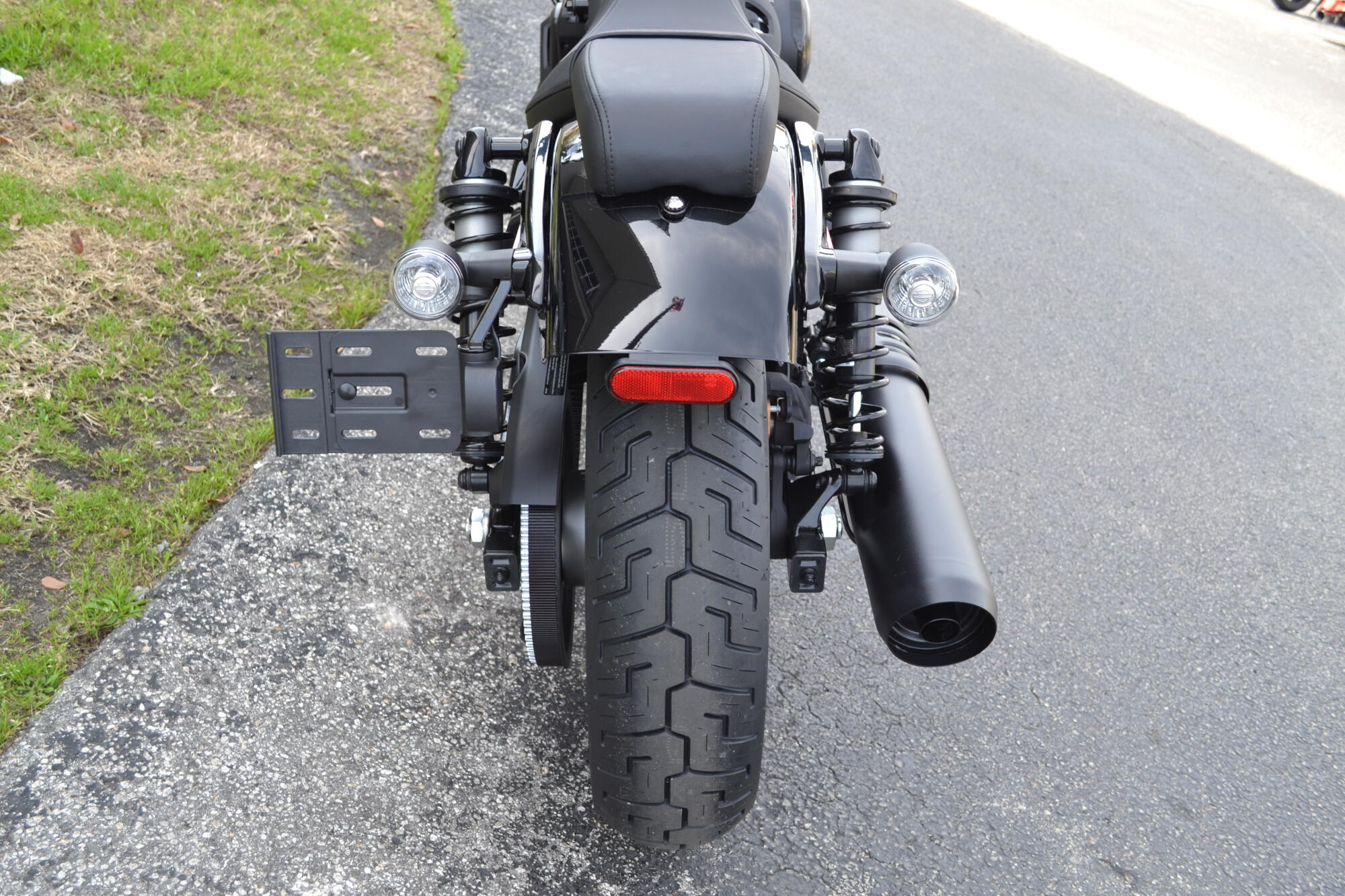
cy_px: 448
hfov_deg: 53.1
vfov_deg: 36.9
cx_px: 672
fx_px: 1345
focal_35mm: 36
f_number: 5.6
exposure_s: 1/125
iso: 200
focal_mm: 24
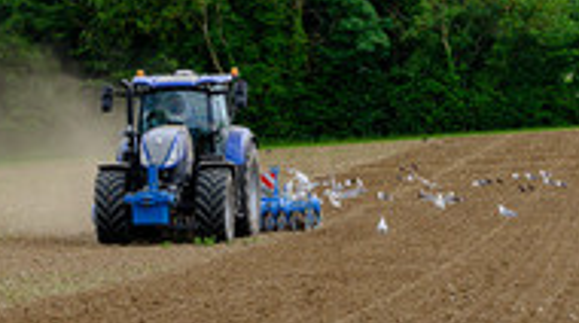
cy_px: 155
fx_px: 3095
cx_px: 518
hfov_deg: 10.6
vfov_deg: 6.0
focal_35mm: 202
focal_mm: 70
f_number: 8
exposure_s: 1/210
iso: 200
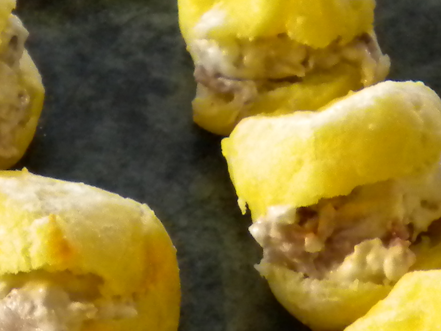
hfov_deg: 14.5
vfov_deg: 10.8
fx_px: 1732
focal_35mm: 136
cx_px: 199
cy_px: 338
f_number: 3.1
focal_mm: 6.3
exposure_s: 1/33.3
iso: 400
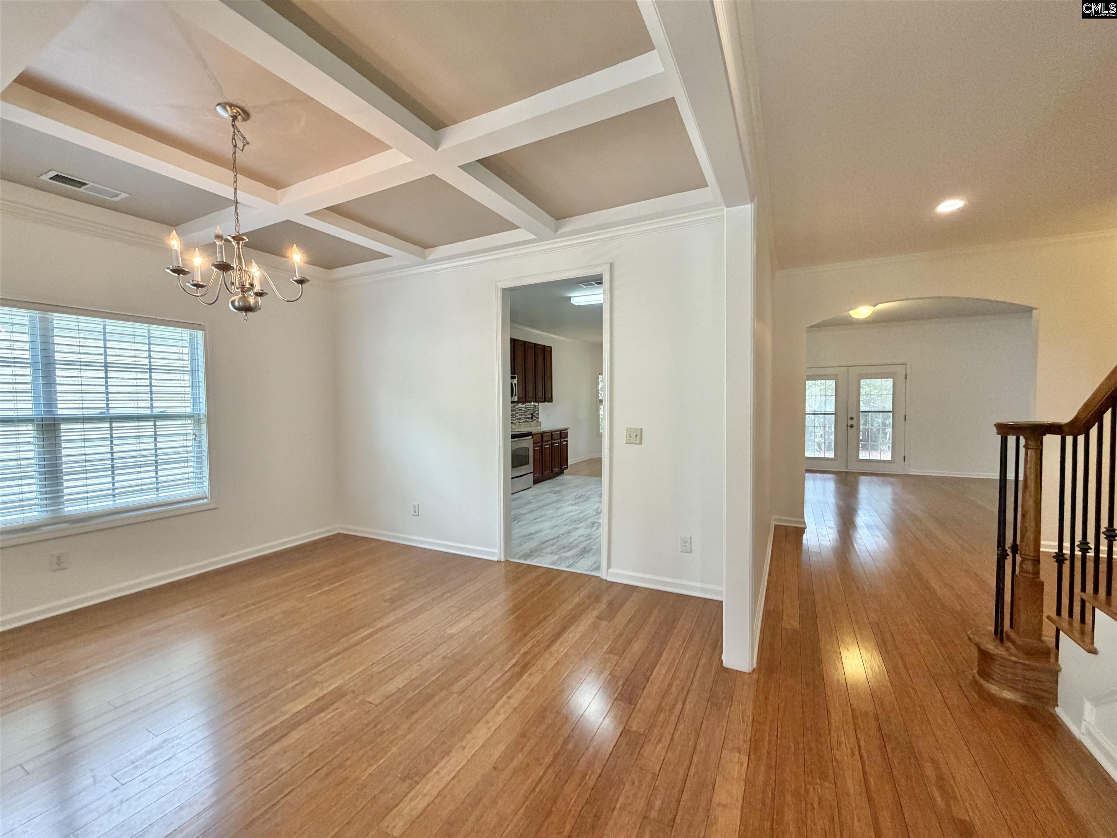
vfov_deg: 85.7
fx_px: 452
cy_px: 419
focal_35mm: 14
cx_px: 558
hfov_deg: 102.1
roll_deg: -0.2
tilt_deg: -2.5
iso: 320
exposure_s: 1/120
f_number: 2.2
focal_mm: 2.22
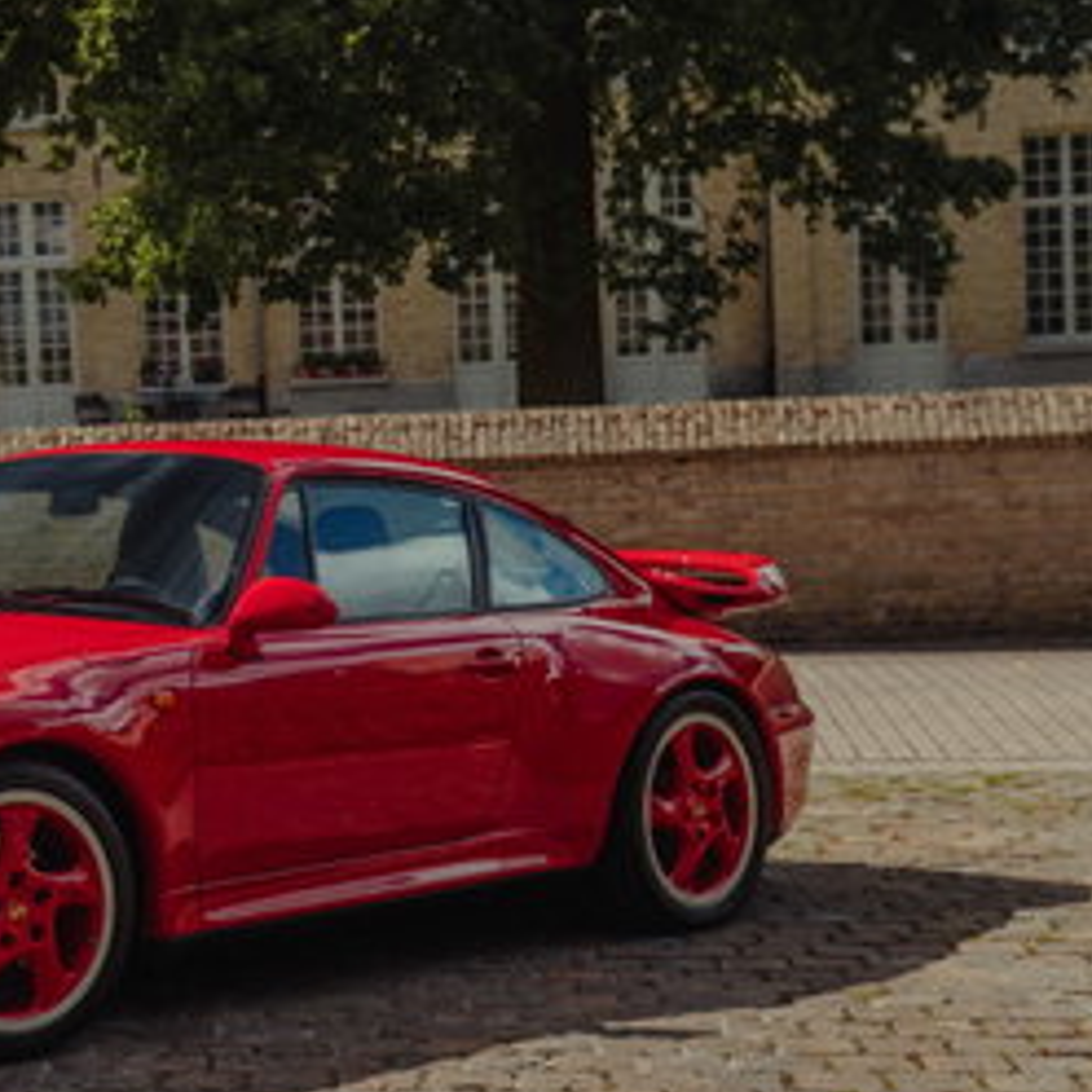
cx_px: -88
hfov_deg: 19.8
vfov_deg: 20.6
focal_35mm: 84
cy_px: 517
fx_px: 2998
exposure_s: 1/640
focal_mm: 32
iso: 100
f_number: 3.5
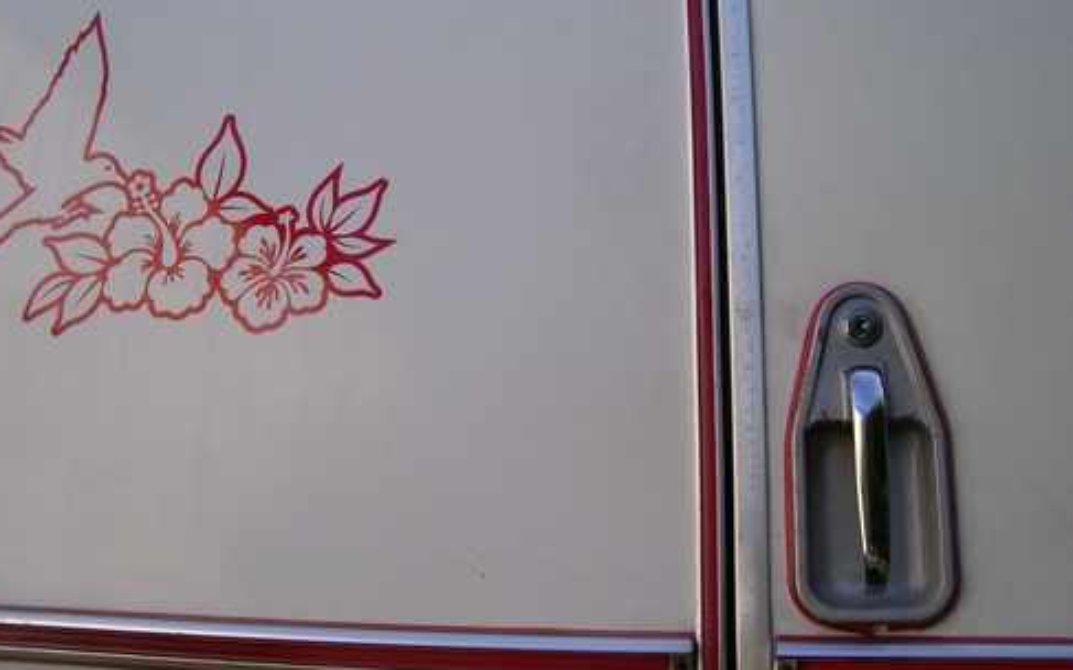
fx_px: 1082
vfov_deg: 34.4
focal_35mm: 37
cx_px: 524
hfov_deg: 52.8
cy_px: 360
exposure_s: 1/236
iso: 80
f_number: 5.1
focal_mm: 5.6
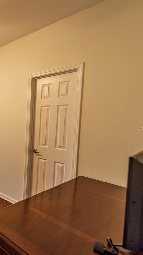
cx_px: -35
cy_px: 128
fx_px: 162
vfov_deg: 76.3
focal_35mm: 24
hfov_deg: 35.6
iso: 100
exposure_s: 1/40
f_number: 3.2
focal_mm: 15
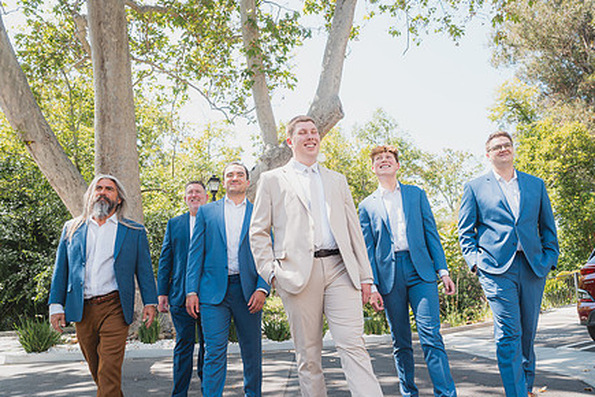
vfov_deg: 52.7
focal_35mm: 24
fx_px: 397
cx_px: 335
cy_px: 240
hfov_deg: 73.4
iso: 200
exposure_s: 1/200
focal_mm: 18
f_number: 3.5
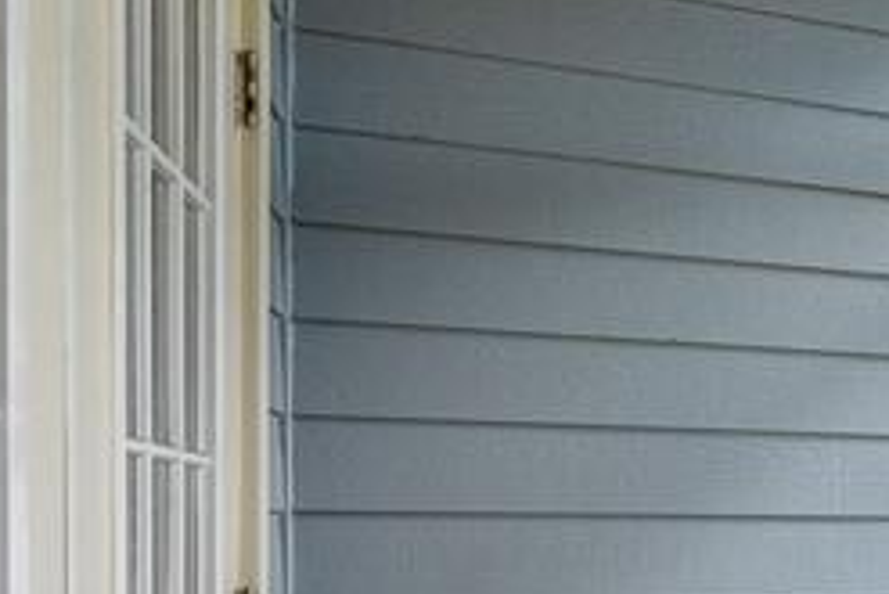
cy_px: 619
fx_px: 1433
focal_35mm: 58
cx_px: 1425
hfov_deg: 24.3
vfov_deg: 22.4
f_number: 7.1
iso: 400
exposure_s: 1/60
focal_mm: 14
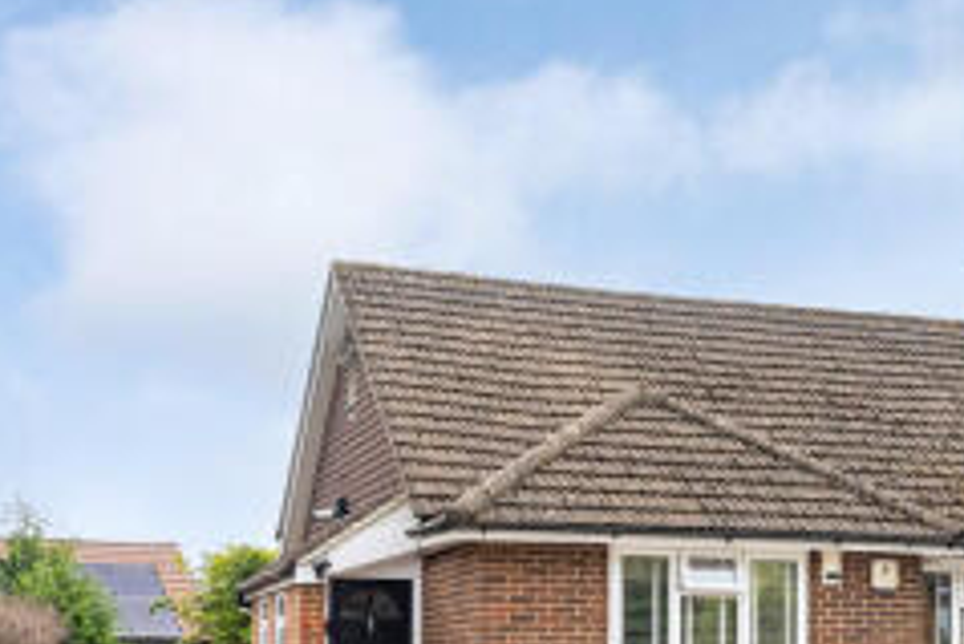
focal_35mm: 70
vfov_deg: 19.0
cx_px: 952
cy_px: 622
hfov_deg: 27.3
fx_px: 1876
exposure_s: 1/1600
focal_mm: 35
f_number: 7.1
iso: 2000
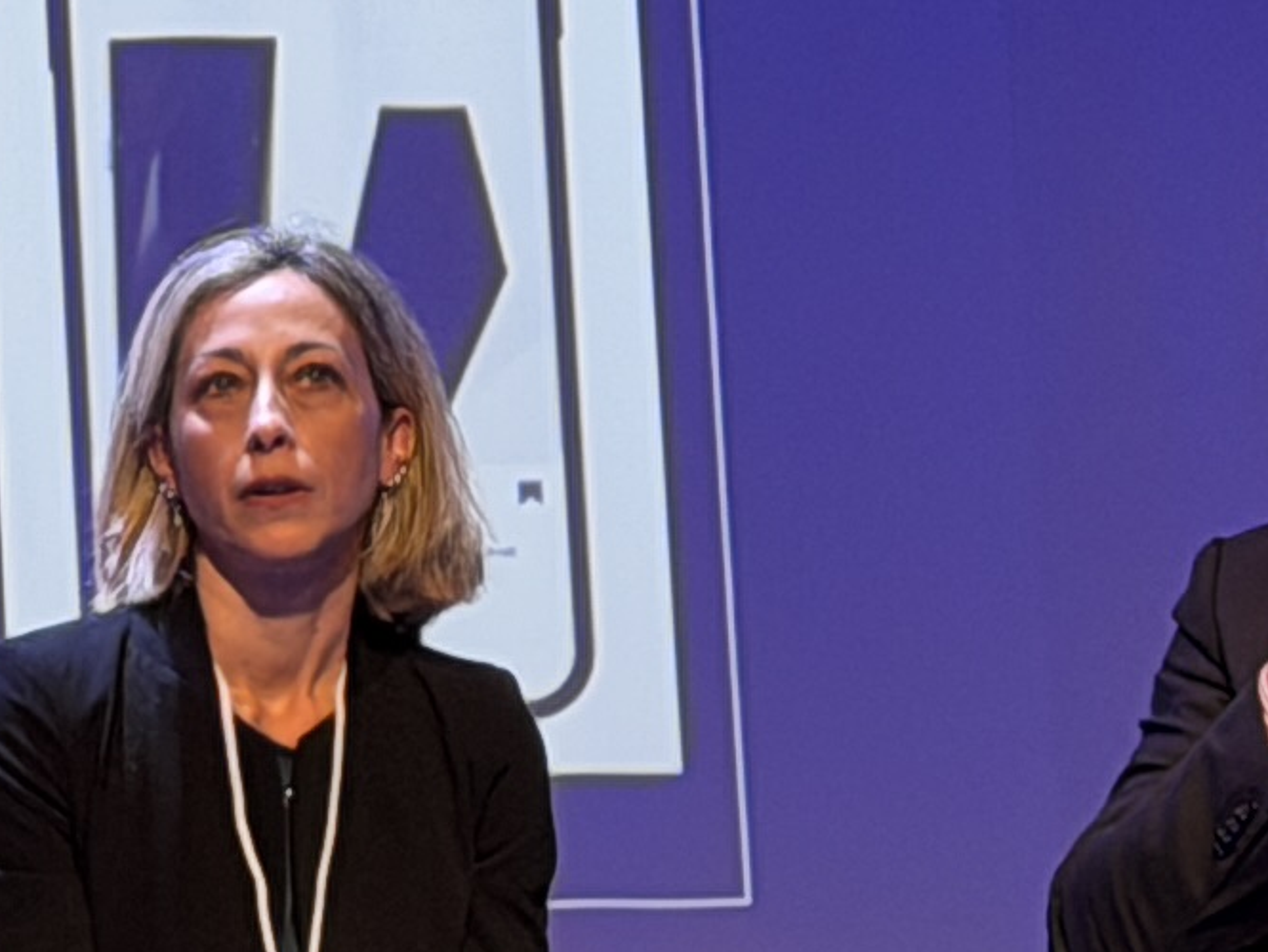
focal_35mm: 291
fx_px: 10661
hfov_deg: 6.5
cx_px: -1611
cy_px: 349
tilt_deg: +3.7
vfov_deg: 5.1
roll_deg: +1.8
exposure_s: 1/50
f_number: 1.78
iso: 125
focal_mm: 6.76
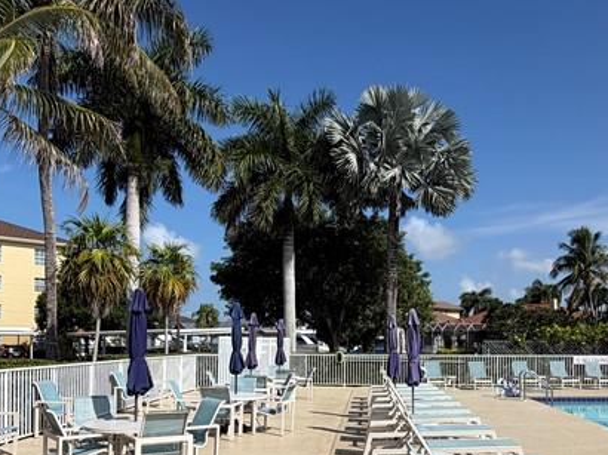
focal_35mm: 35
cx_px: 384
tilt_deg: +0.7
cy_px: 331
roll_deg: +0.2
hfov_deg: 52.0
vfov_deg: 39.8
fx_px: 614
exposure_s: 1/1312
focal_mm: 2.22
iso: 20
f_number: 2.2
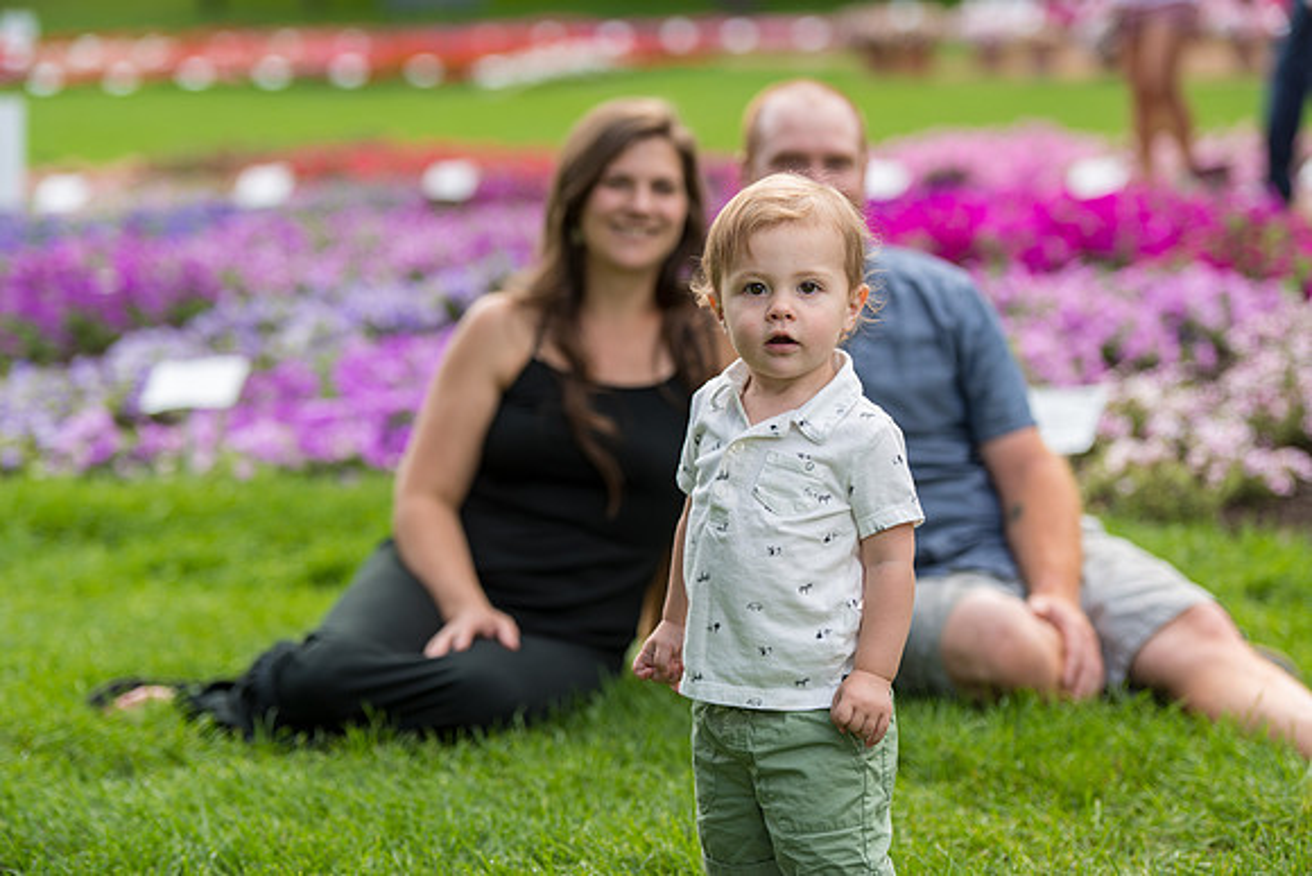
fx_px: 4010
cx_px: 656
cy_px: 438
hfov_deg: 18.6
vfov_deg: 12.5
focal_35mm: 110
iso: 100
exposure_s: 1/250
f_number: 3.2
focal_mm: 110
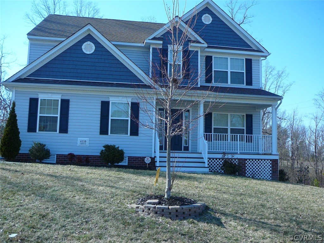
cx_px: 162
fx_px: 328
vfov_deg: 40.7
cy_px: 122
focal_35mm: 35
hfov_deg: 52.6
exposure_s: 1/640
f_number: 2.8
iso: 80
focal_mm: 5.2
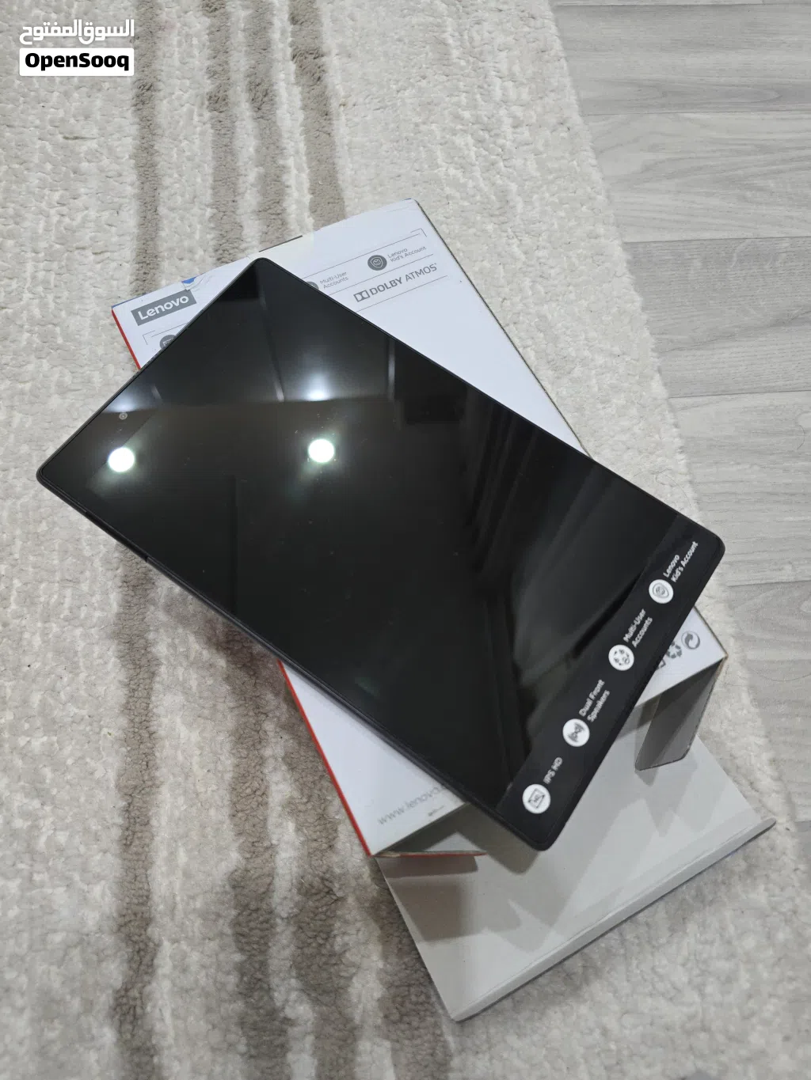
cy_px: 540
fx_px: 718
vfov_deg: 73.9
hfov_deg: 58.9
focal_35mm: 23
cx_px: 406
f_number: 1.7
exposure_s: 1/100
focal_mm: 6.3
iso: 400
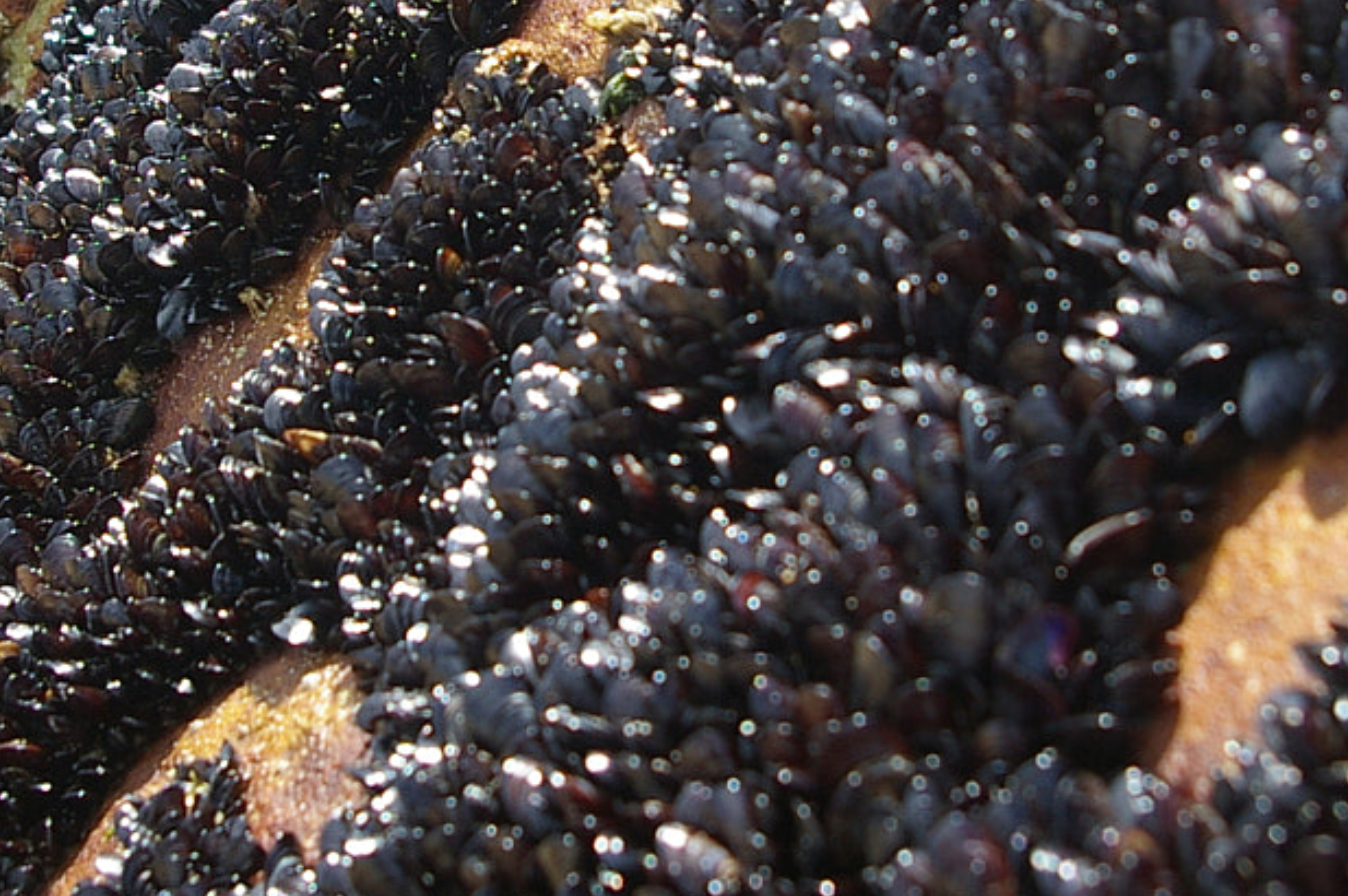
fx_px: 4077
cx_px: 601
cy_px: 111
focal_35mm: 109
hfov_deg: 18.8
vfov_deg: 12.5
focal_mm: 28
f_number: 5.6
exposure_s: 1/350
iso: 200
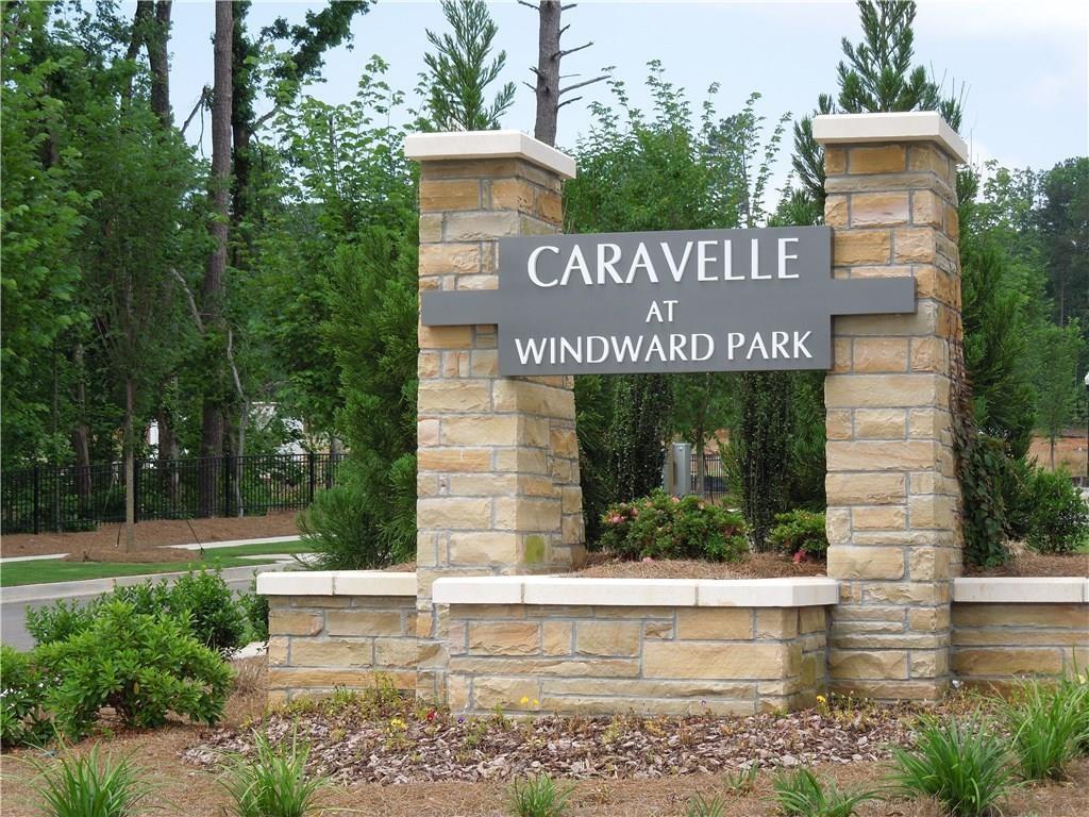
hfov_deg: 22.0
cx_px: 544
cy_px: 408
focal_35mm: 89
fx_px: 2800
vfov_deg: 16.6
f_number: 4.6
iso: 100
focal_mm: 16
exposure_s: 1/250
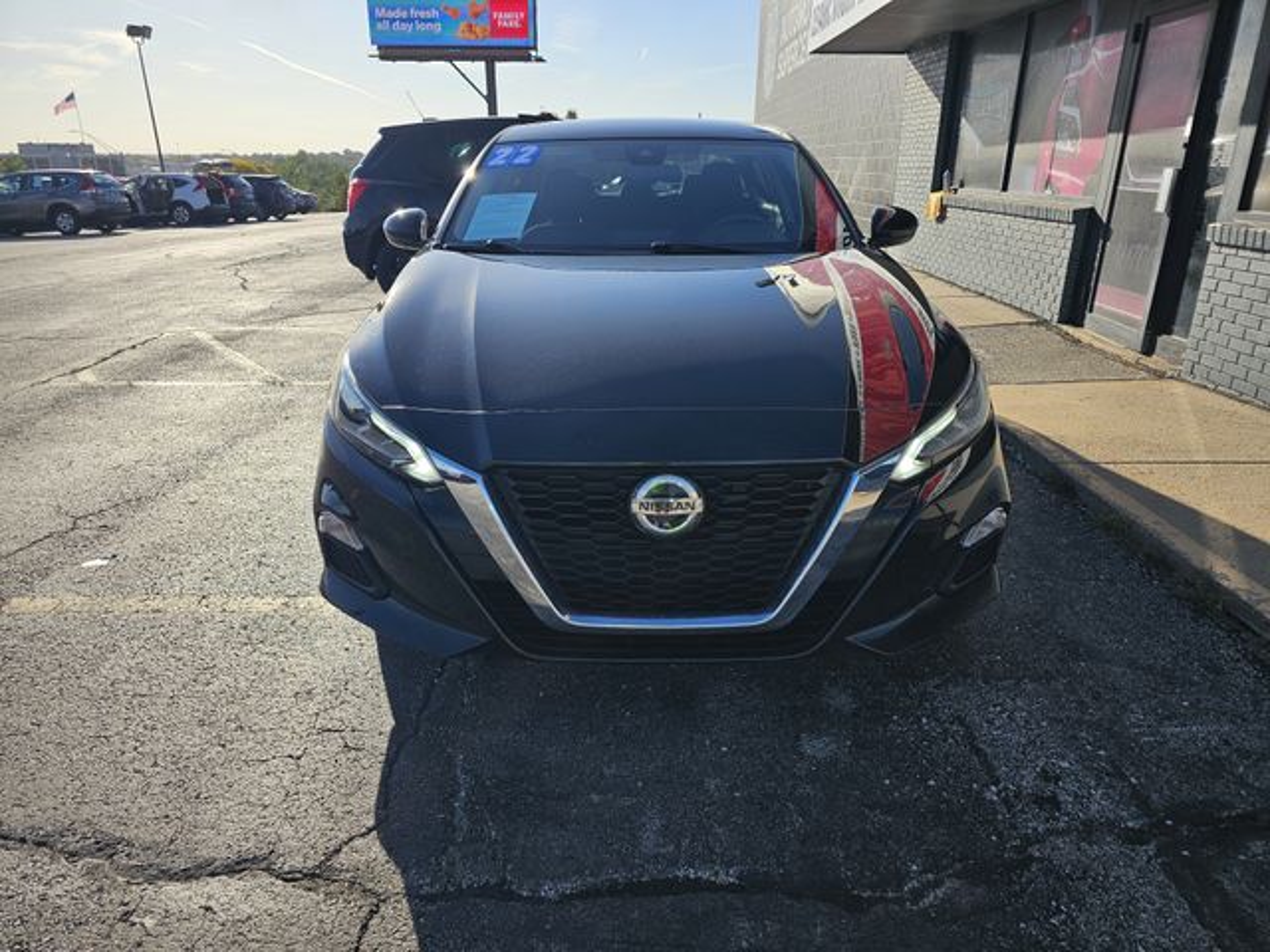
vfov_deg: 58.9
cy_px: 476
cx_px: 635
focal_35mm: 23
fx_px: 844
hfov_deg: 73.9
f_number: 1.7
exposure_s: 1/1255
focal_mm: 6.3
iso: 20
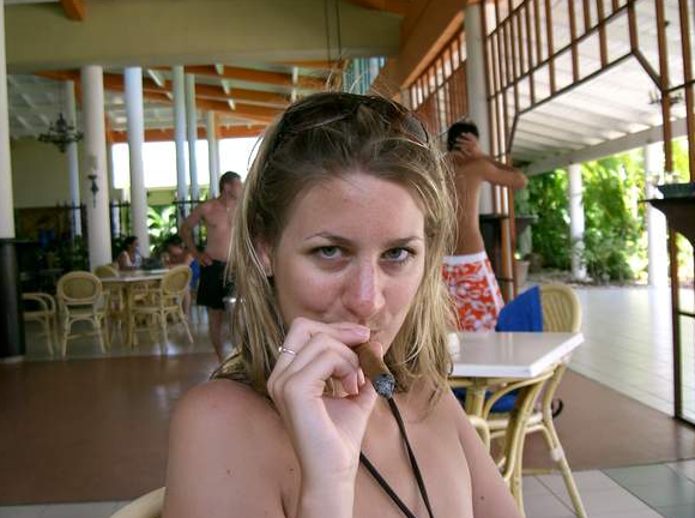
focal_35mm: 43
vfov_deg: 33.5
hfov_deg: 43.9
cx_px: 342
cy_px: 264
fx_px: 861
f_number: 2.8
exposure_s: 1/160
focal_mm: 8
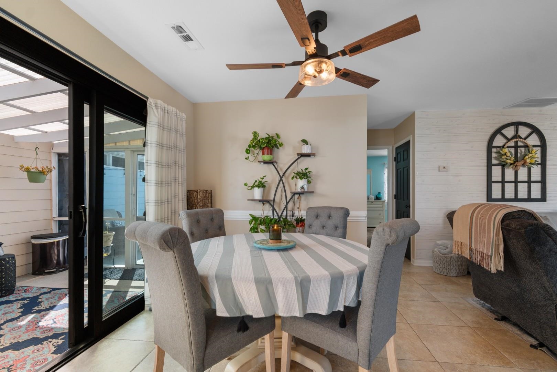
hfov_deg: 100.4
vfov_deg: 77.3
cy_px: 186
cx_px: 278
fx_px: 232
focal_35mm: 15
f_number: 4.5
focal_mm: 10
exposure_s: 1/30
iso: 100
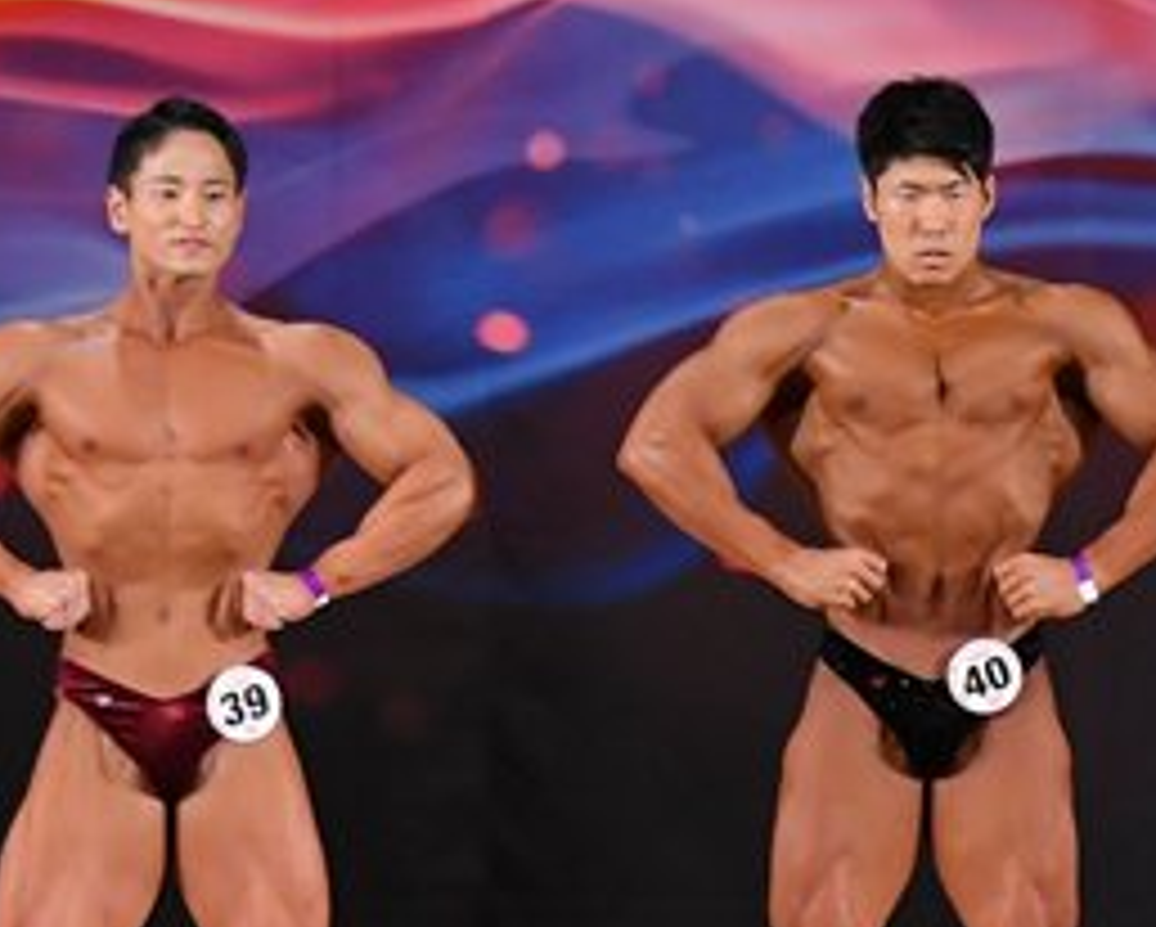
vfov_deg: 3.7
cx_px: 1199
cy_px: 540
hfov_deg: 4.6
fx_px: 14517
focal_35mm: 424
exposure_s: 1/400
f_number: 5.6
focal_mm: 100
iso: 3200
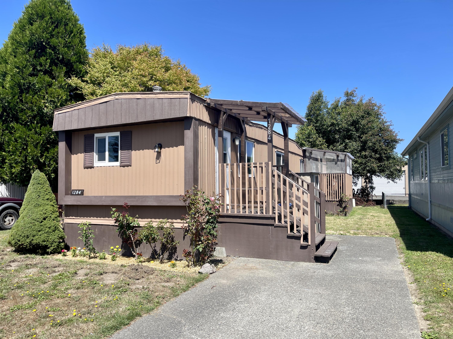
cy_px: 170
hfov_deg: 69.4
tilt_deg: +2.2
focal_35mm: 25
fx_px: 327
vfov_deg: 54.9
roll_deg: +0.4
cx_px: 226
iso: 32
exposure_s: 1/2247
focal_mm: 5.1
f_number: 1.6
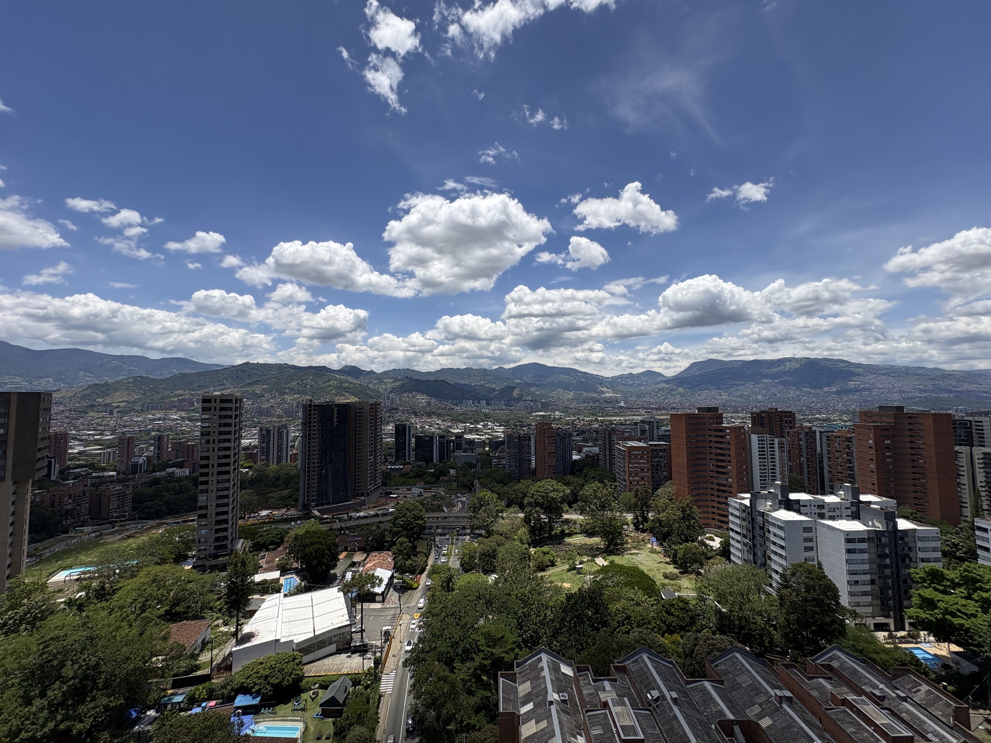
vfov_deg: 85.7
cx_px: 496
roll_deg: +0.4
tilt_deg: +3.7
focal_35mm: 14
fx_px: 401
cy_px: 372
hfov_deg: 102.1
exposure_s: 1/3717
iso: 50
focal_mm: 2.22
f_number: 2.2
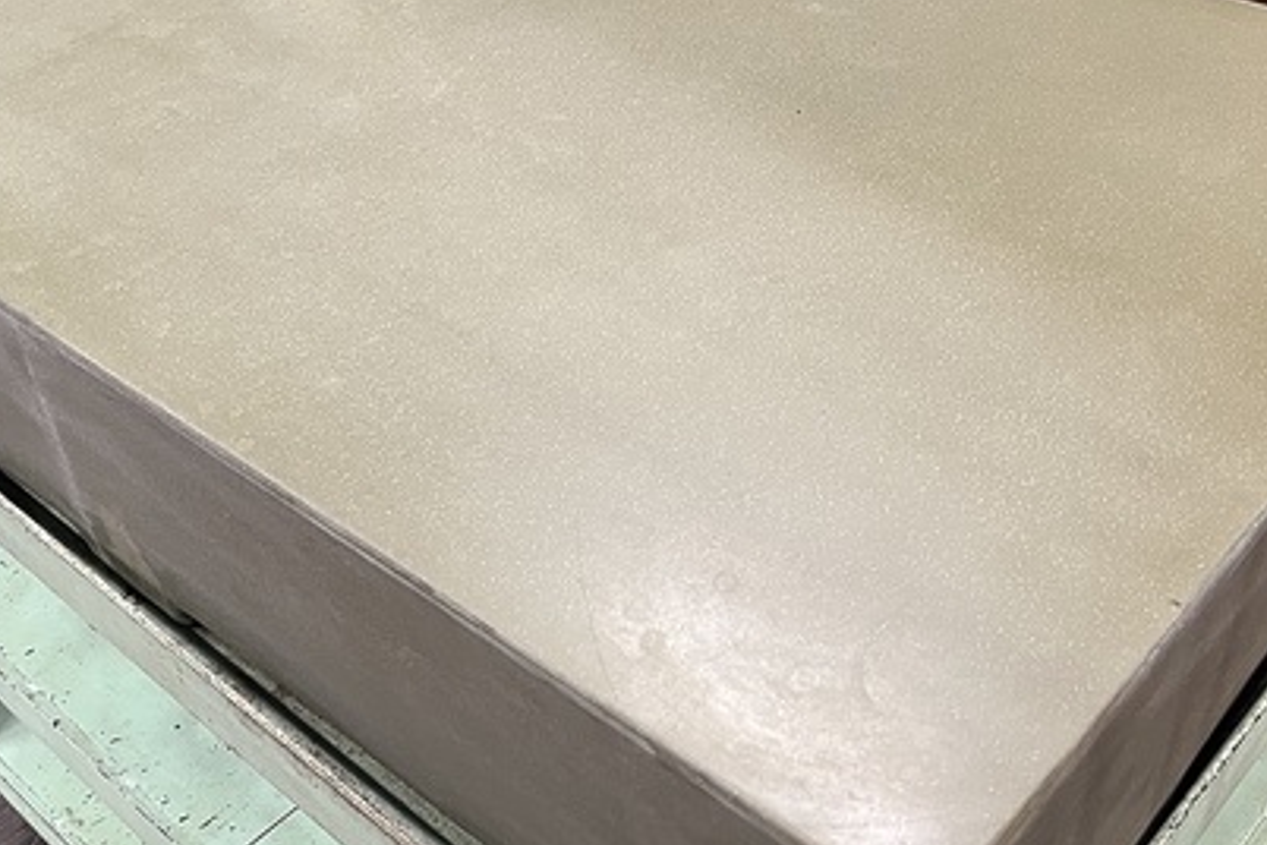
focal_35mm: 43
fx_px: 1513
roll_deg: +4.0
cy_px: 391
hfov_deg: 45.4
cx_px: 611
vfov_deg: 31.2
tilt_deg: -40.1
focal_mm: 5.1
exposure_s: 1/60
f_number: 1.6
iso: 250
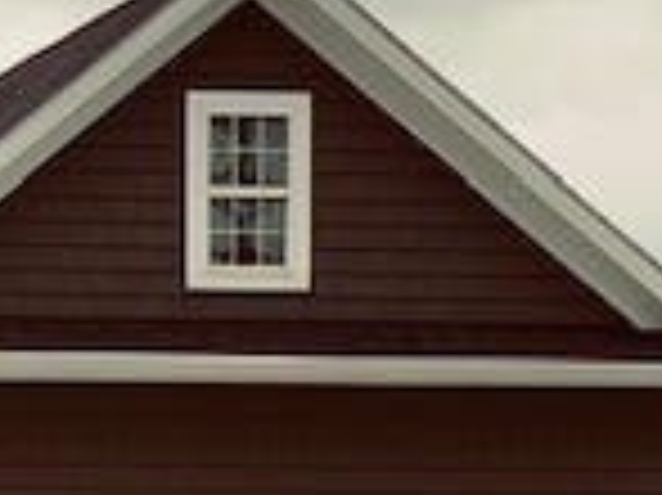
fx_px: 4338
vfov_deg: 6.5
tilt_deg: +2.9
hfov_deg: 8.4
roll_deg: -0.6
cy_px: 536
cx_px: -585
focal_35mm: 227
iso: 16
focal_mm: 6
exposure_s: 1/396
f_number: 2.4
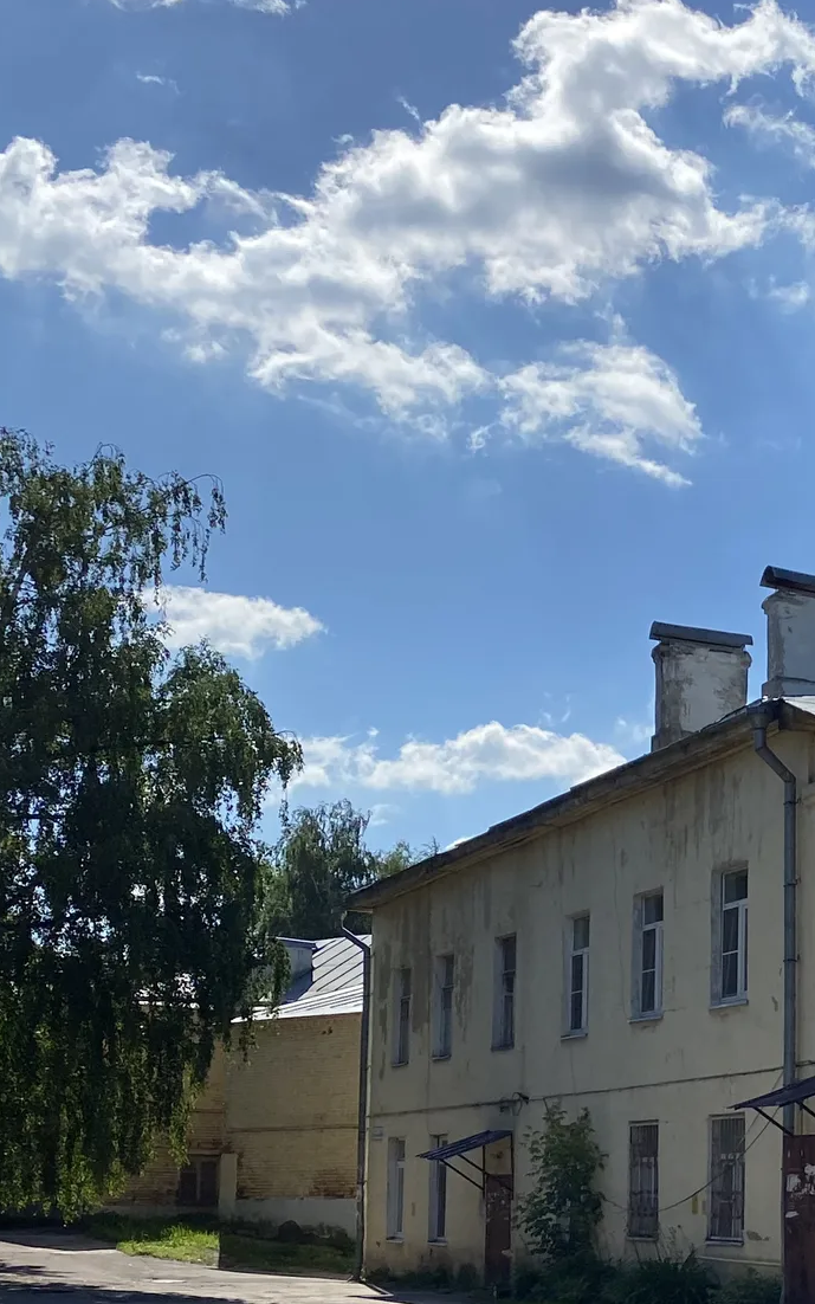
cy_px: 1016
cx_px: 1091
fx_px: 2132
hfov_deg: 19.7
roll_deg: -0.7
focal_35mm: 60
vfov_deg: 33.2
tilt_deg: +4.3
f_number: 1.8
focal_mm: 4.25
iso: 32
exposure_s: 1/5025
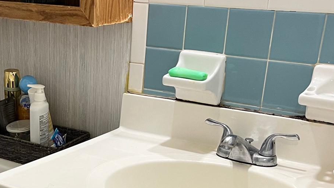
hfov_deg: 32.5
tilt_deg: -23.0
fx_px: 558
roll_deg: -0.7
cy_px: 198
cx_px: 73
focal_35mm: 63
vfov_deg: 18.5
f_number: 1.5
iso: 250
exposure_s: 1/60
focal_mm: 5.7
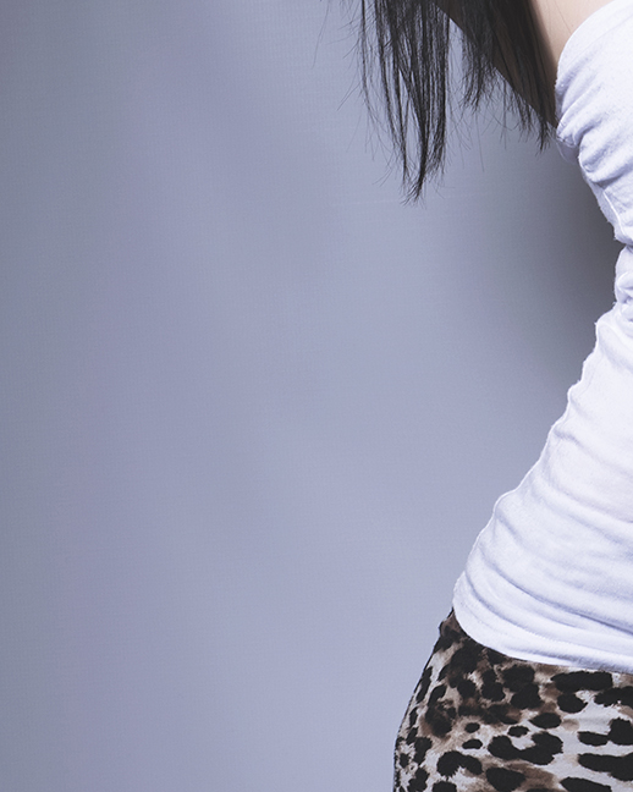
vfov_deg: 10.1
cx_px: 574
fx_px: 4479
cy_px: 213
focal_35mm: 191
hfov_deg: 8.1
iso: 100
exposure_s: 1/200
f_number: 8
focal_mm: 55
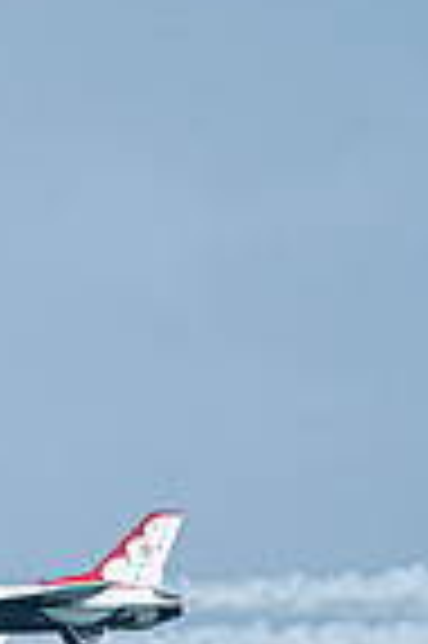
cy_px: 772
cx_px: -595
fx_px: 29047
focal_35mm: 1625
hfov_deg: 0.8
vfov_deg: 1.3
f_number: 10
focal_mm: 400
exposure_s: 1/2000
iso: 640
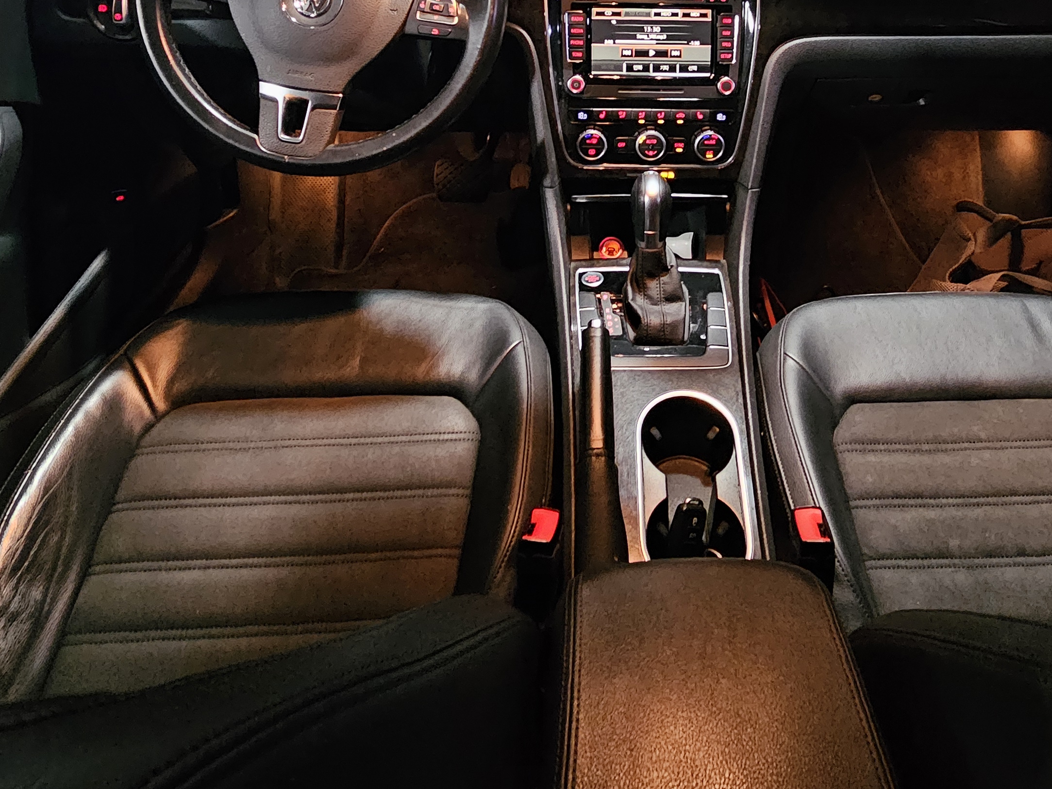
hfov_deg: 70.9
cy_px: 117
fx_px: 729
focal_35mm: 24
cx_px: 629
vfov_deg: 51.8
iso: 1250
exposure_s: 1/24
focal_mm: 2.2
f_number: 2.2
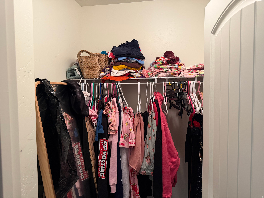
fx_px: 183
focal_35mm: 24
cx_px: 132
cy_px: 99
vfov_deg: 56.8
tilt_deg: -3.4
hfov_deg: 71.6
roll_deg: +0.6
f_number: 1.78
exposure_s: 1/60
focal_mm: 6.76
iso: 320
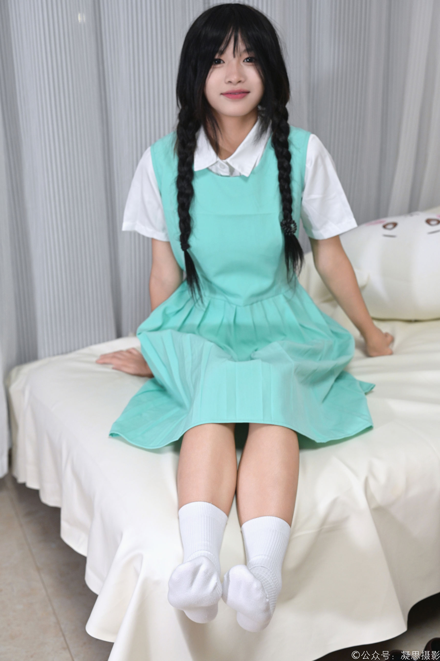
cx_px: 220
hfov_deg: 26.0
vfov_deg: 38.2
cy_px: 330
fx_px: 953
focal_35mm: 52
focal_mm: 52
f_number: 4
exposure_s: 1/100
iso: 2000
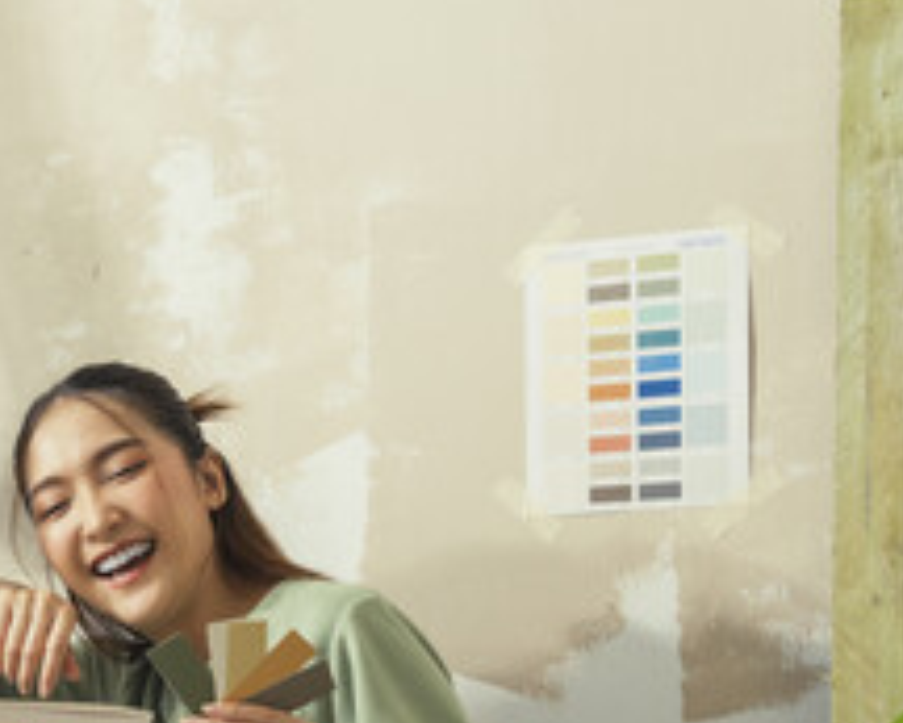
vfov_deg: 18.8
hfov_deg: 23.5
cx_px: 13
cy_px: 813
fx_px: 2086
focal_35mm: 78
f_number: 3.5
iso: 500
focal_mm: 28
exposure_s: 1/400
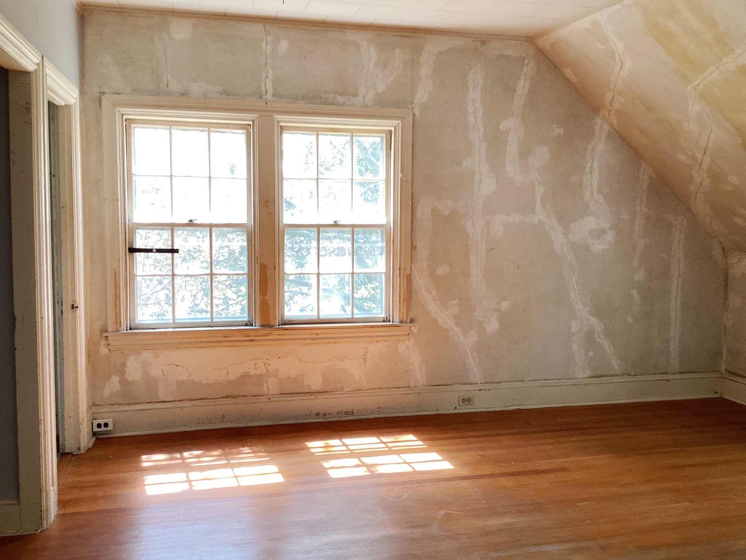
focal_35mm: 31
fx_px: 668
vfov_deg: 45.5
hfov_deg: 58.3
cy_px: 280
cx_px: 373
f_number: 2.4
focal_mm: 3.3
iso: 64
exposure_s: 1/60
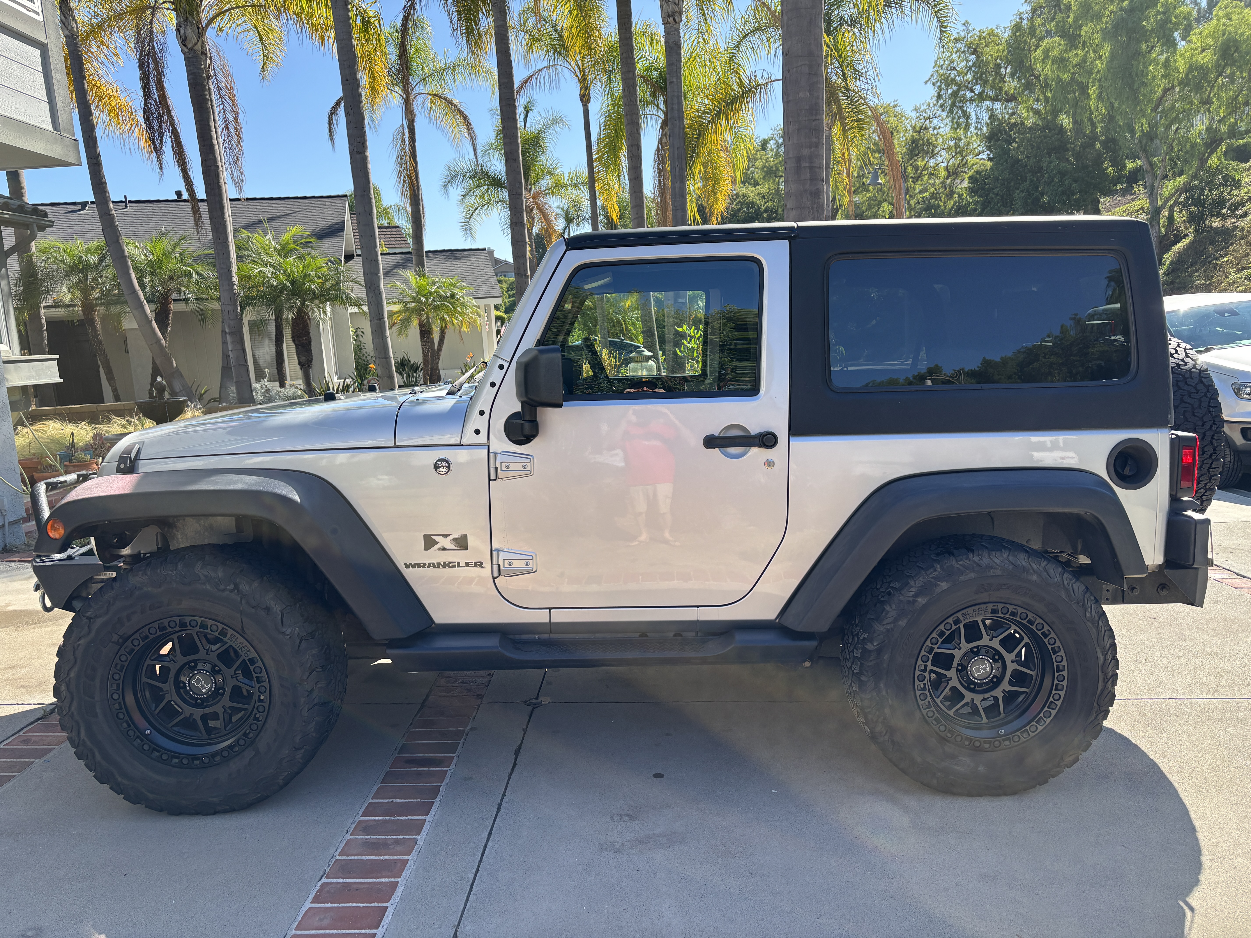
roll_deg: +4.0
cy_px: 469
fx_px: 940
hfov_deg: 67.3
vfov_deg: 53.1
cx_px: 626
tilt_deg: -8.9
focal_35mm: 26
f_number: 1.6
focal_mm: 5.96
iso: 50
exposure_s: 1/1047
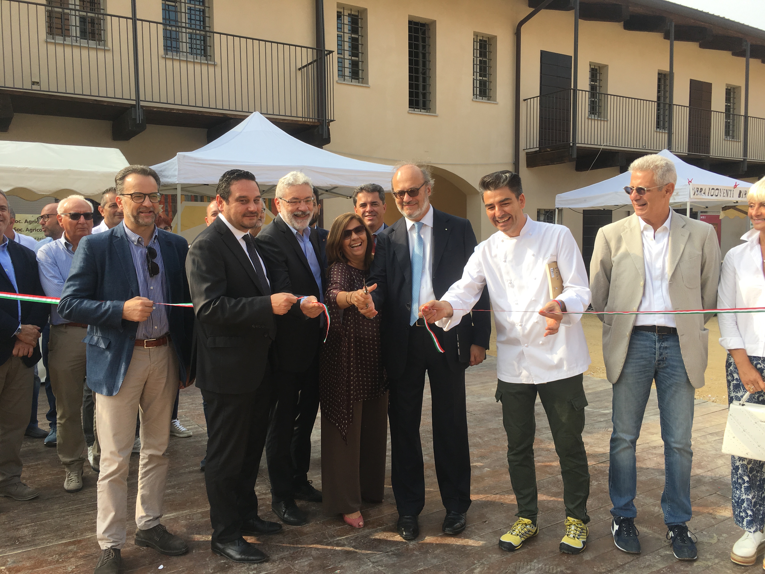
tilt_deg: -3.5
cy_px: 287
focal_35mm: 29
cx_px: 382
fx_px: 641
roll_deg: +1.5
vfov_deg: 48.2
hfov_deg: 61.7
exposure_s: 1/699
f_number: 2.2
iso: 25
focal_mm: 4.15
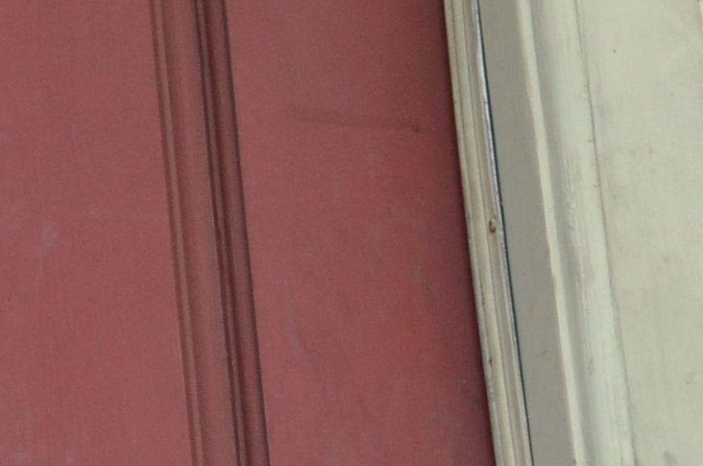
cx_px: 341
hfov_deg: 7.2
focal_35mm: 287
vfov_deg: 4.7
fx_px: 5592
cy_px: 582
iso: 400
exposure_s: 1/100
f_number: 5
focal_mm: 34
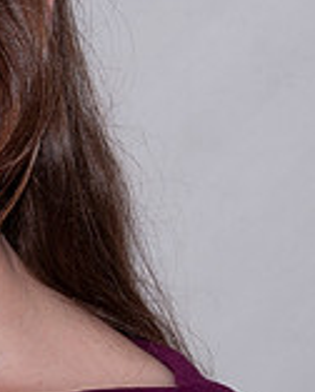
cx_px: -2
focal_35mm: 256
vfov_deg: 7.5
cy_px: 319
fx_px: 2978
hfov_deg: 6.0
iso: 100
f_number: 5
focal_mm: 38
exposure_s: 1/200
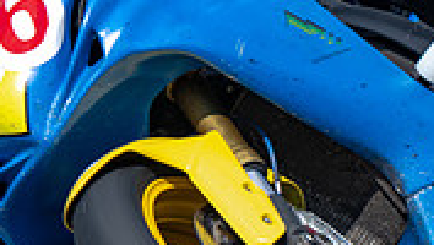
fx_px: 27337
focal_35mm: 2373
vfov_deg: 0.5
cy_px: 137
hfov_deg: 0.9
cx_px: 346
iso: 280
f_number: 11
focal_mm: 600
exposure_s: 1/800
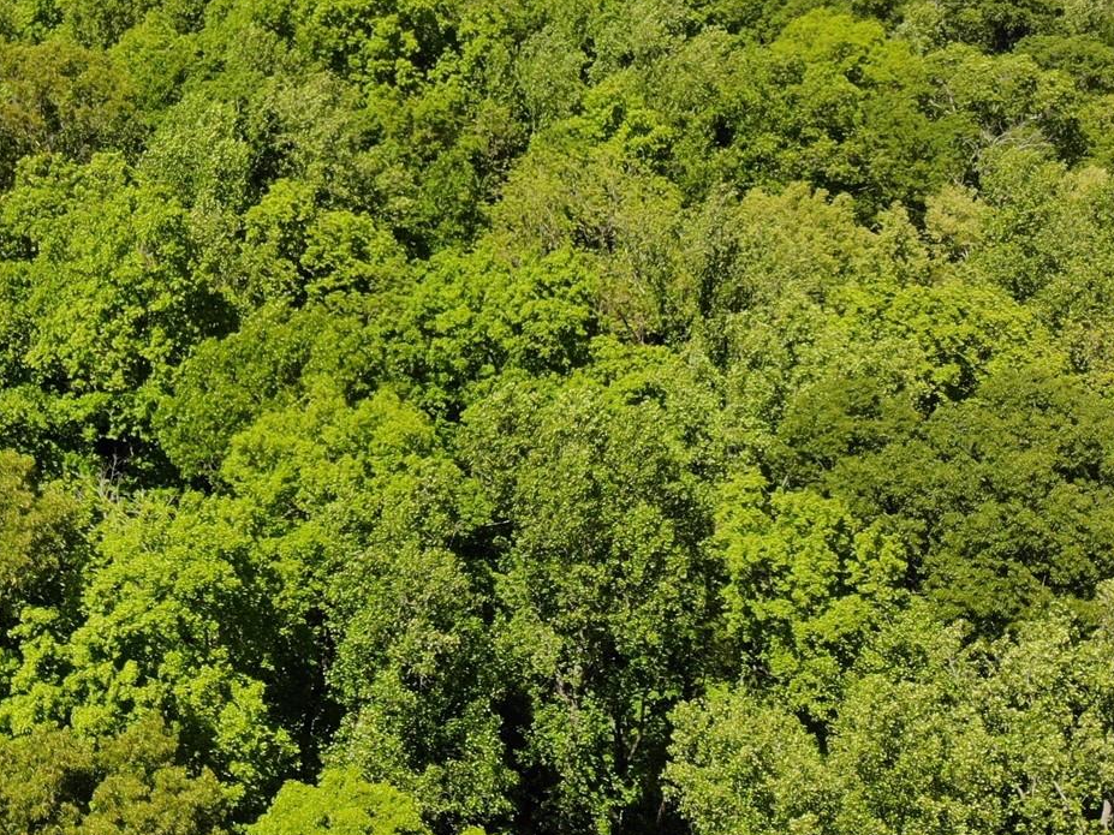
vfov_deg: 27.2
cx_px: 166
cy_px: 233
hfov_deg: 34.6
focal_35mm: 53
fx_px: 1705
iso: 100
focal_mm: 4.5
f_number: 2.8
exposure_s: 1/632
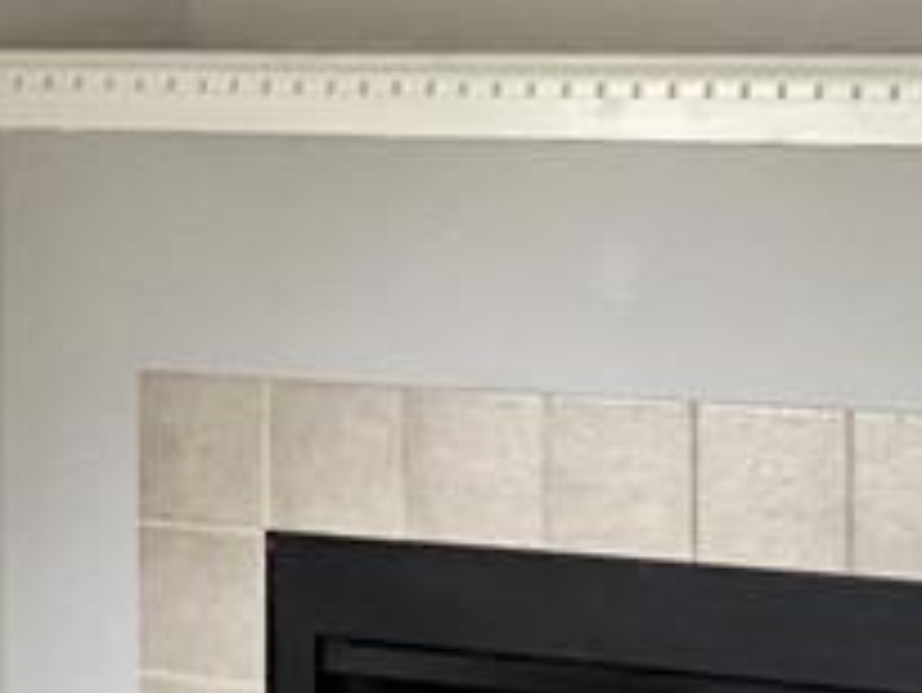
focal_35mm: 155
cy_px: 207
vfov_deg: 9.6
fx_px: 4131
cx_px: 63
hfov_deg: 12.6
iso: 320
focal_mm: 3.3
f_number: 2.4
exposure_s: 1/60
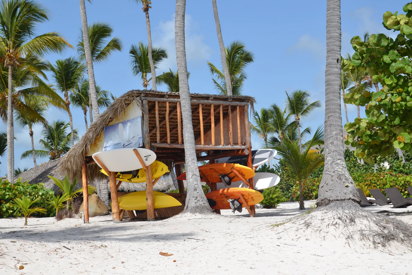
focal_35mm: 72
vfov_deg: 18.9
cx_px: 206
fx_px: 824
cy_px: 138
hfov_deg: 28.1
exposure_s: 1/320
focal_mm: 48
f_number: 8
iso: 100
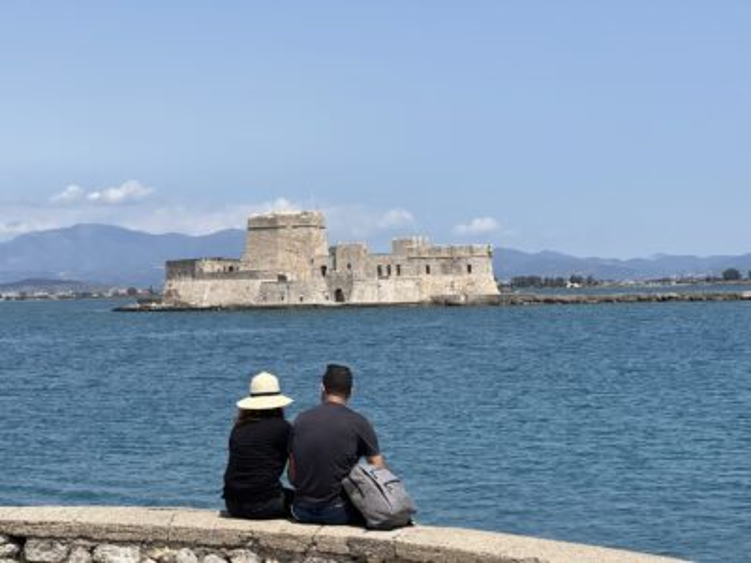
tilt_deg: +0.2
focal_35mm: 77
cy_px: 282
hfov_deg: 25.3
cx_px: 376
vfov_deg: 19.1
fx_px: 1671
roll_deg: +1.2
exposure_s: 1/1248
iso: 32
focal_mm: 9
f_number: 2.8
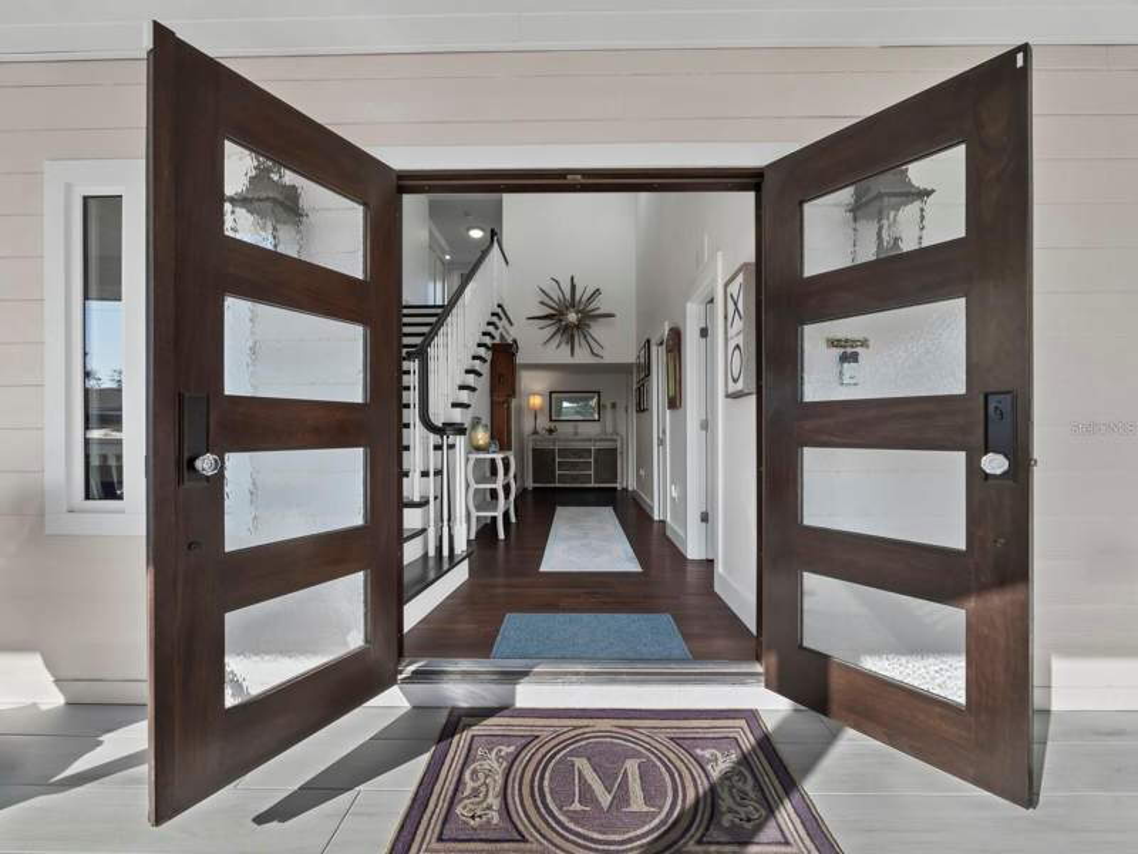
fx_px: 460
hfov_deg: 102.1
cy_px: 427
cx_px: 569
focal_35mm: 14
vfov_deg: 85.7
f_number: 13
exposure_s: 1/100
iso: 320
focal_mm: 7
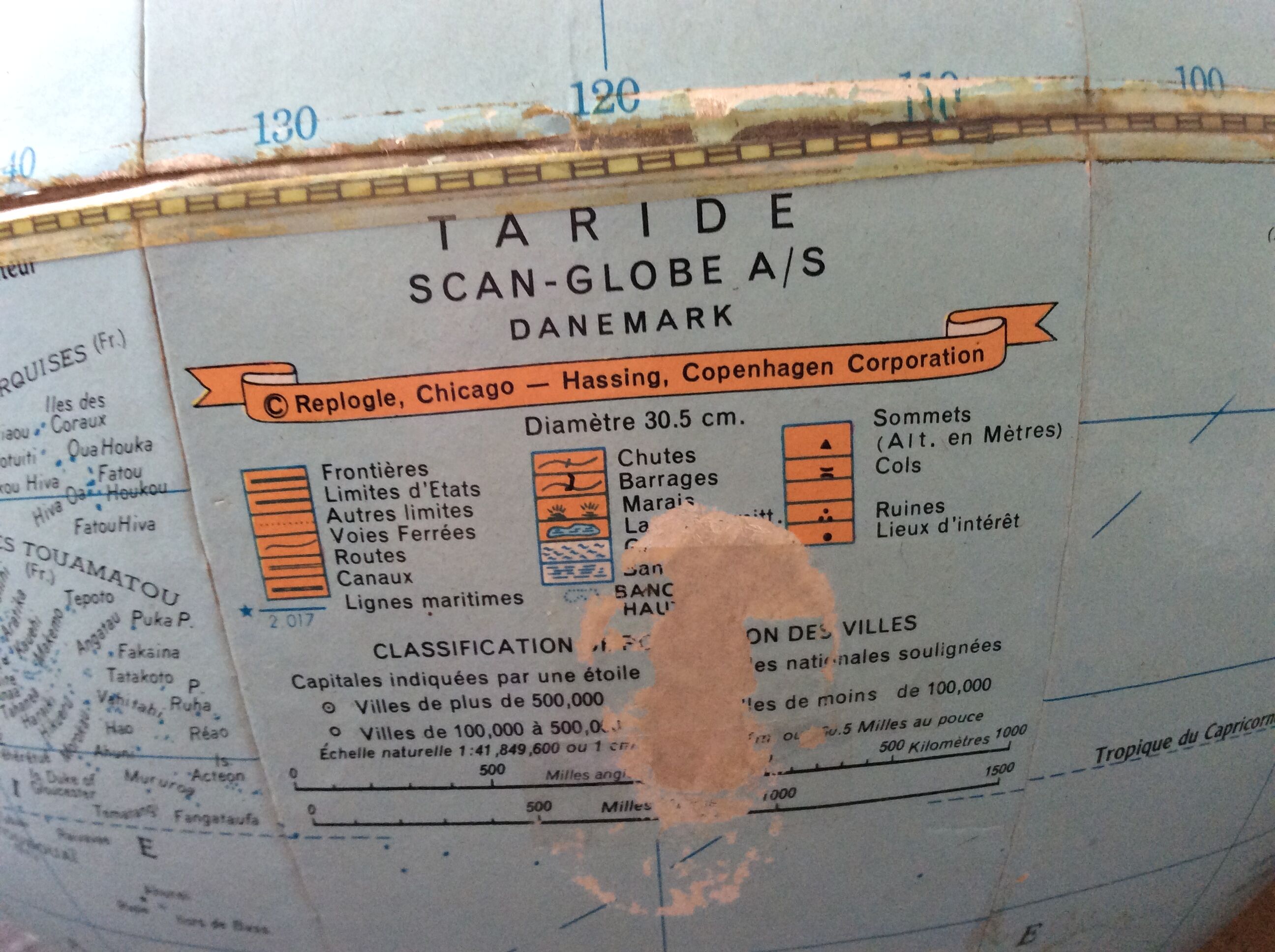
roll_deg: -12.1
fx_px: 1177
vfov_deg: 44.1
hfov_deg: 56.9
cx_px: 638
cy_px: 476
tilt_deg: -17.9
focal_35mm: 32
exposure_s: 1/25
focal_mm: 3.3
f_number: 2.4
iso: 100
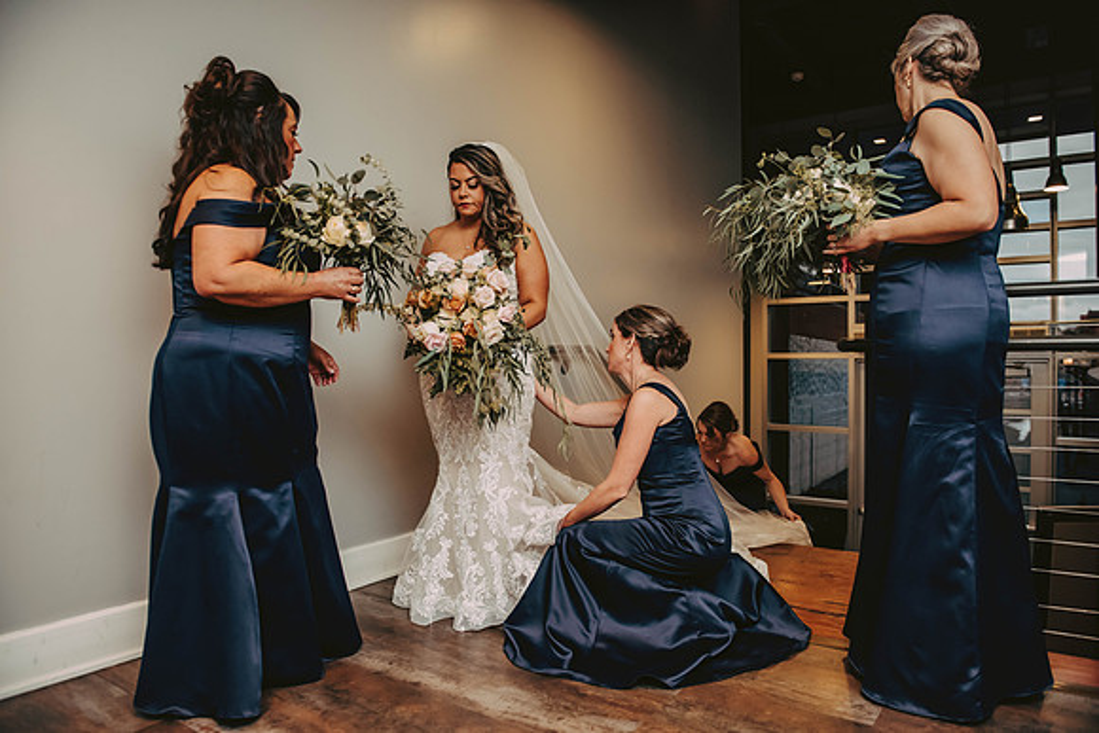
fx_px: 733
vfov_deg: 53.2
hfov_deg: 73.7
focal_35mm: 24
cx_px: 550
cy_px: 366
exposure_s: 1/250
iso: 2000
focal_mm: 24
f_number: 3.2
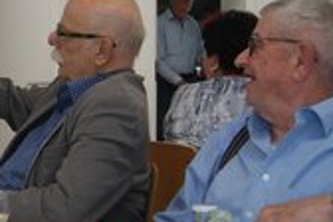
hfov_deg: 23.5
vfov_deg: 16.6
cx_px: -20
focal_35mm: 82
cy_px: 70
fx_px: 758
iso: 100
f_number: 4
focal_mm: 20
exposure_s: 1/30
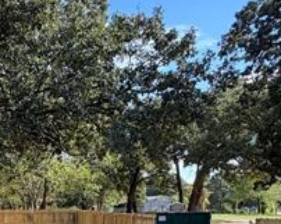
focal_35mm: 52
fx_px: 432
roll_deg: -0.7
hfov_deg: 31.6
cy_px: 239
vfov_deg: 27.0
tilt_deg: -5.1
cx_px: -33
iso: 64
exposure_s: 1/419
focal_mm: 2.22
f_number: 2.2
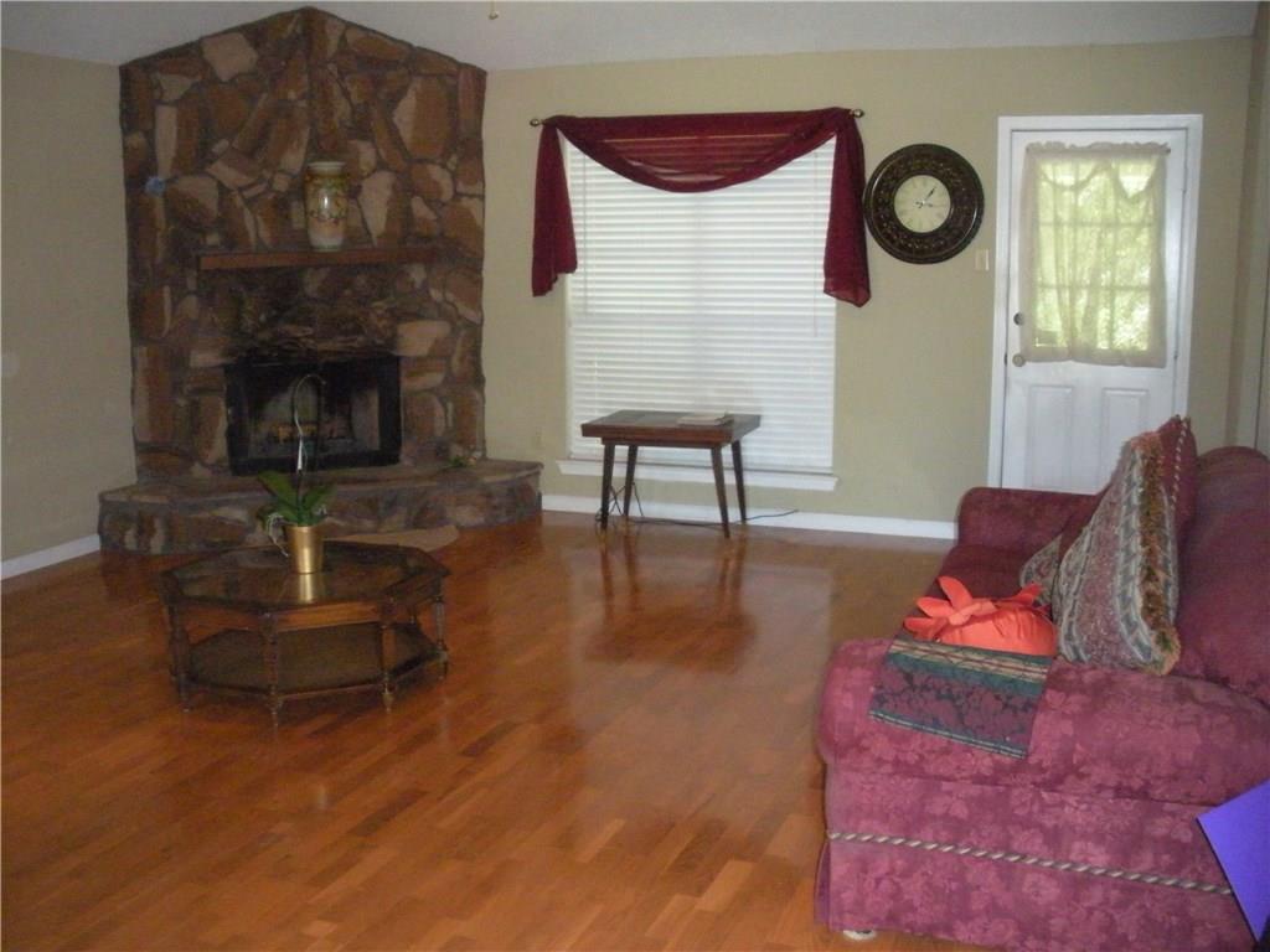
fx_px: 1321
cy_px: 476
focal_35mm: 36
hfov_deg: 51.4
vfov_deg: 39.7
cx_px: 635
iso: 800
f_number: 3.5
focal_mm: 6.3
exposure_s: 1/60
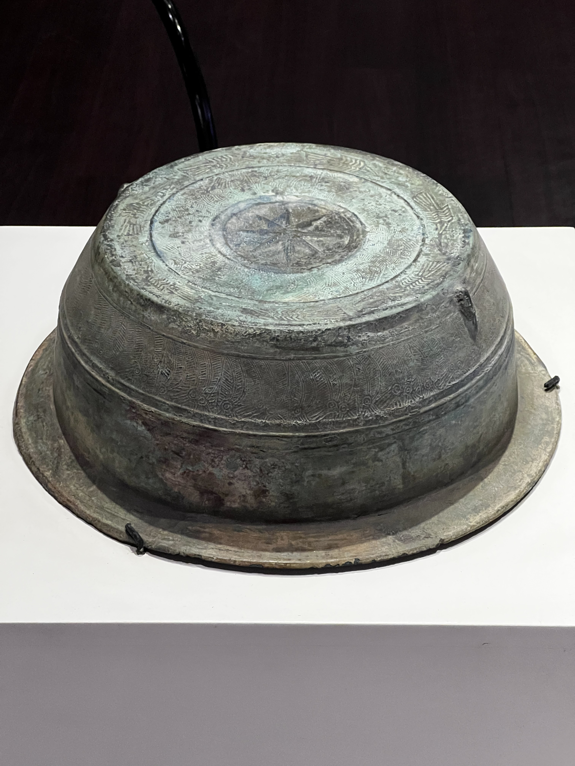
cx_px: 288
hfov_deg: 19.1
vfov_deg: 25.3
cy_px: 383
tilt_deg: -34.4
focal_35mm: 77
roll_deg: +0.5
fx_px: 1705
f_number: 2.8
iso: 500
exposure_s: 1/50
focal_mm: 9
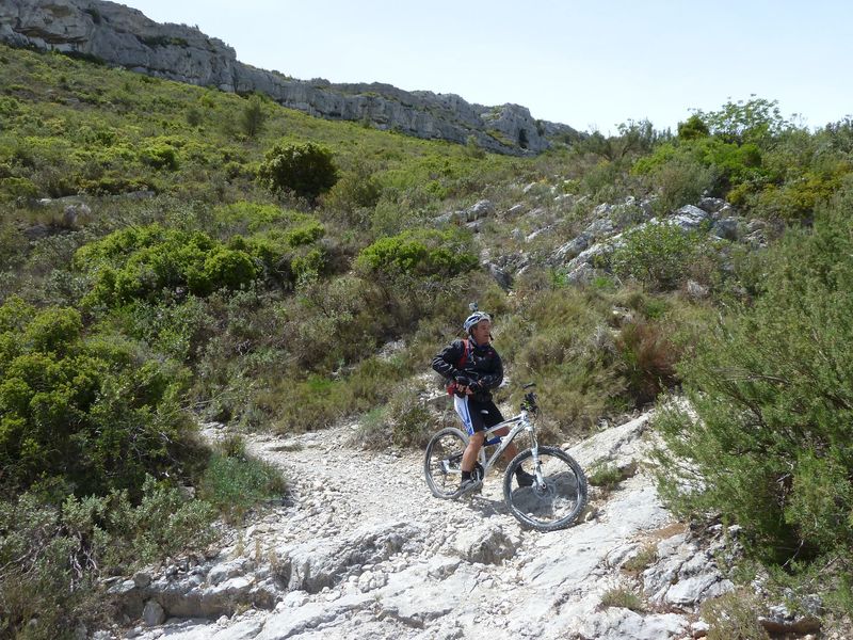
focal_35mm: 25
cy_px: 320
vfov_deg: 54.9
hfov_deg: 69.4
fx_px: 616
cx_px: 426
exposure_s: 1/400
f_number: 4.5
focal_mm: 4.1
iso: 80
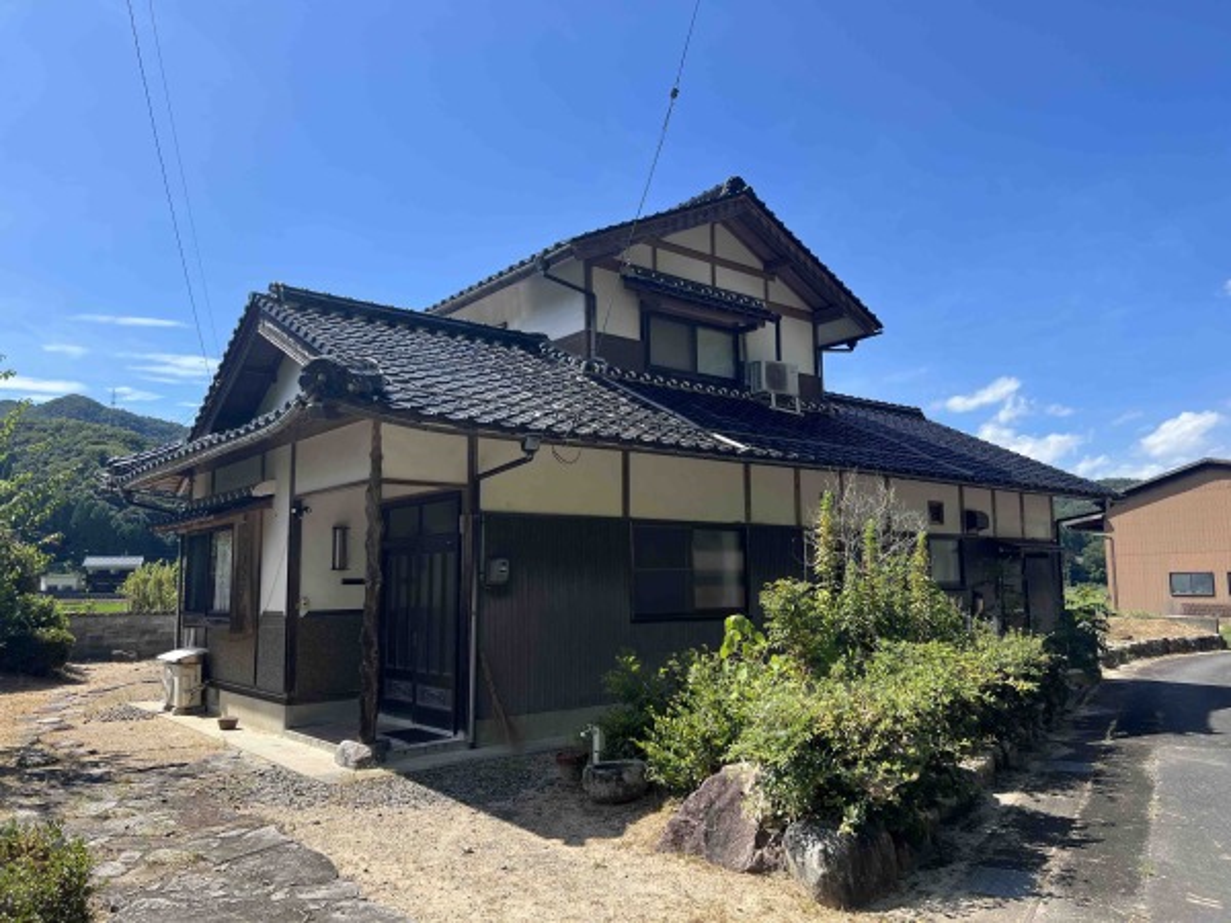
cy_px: 462
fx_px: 925
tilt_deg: +7.9
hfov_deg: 67.3
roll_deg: +0.5
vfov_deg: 53.1
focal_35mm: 26
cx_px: 616
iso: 50
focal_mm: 5.7
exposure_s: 1/2841
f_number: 1.5
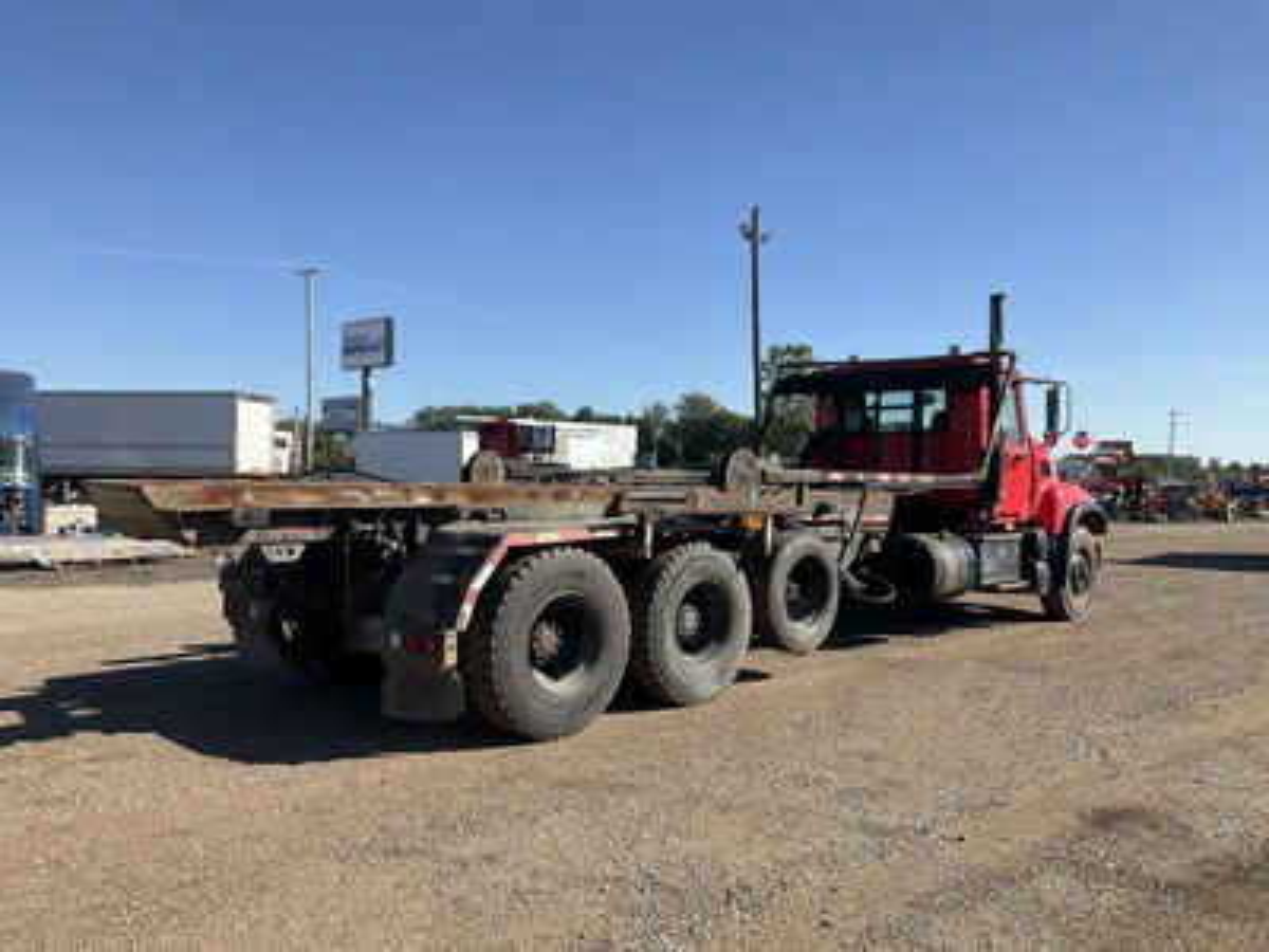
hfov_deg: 61.7
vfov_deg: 48.2
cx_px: 634
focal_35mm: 29
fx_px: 1063
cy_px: 476
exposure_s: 1/1626
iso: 25
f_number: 1.8
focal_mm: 3
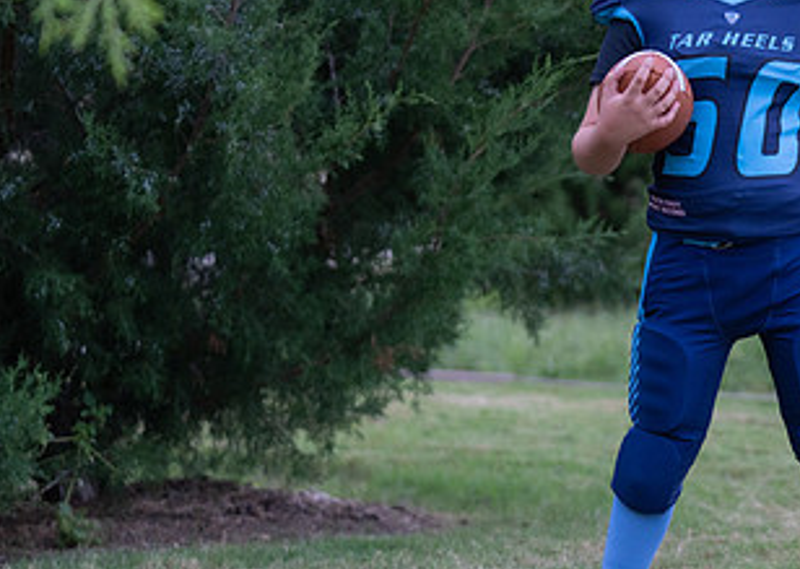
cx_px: 799
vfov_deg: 9.8
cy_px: 205
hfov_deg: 13.6
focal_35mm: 146
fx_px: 3312
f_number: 2.8
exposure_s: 1/320
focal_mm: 70
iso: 640
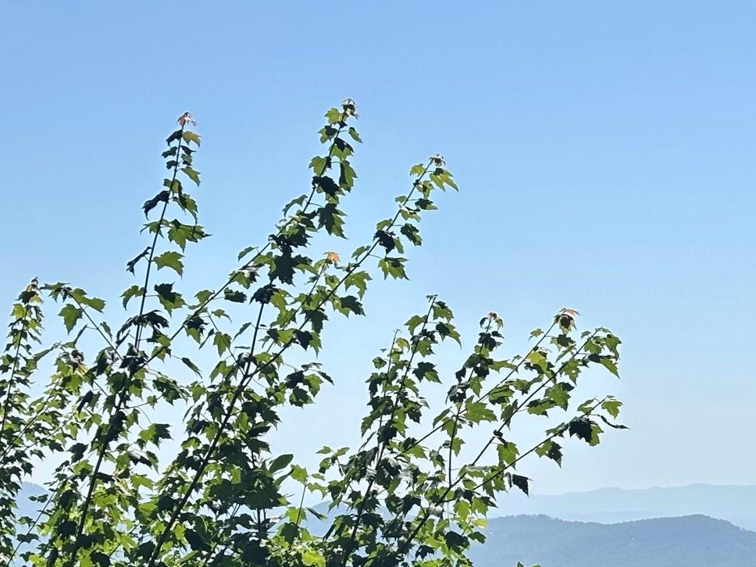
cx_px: 748
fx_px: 2402
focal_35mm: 110
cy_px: 426
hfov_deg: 17.5
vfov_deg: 13.4
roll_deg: +0.0
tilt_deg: +1.2
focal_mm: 5.96
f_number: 1.6
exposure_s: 1/5076
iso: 40
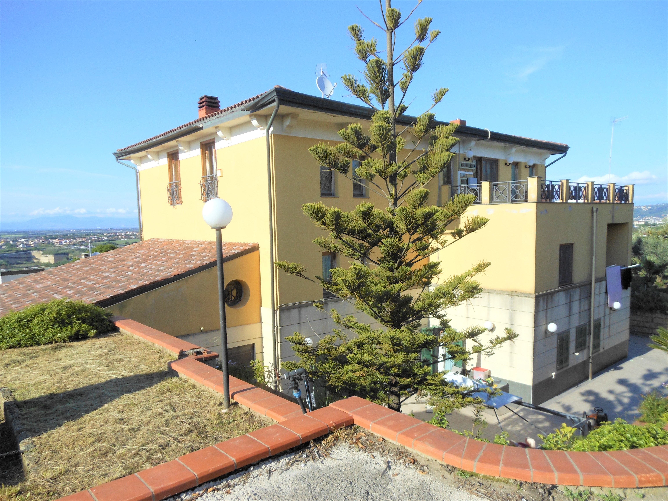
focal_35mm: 25
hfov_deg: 69.4
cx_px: 334
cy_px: 250
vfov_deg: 54.9
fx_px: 482
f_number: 3.2
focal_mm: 4.5
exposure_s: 1/1000
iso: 80
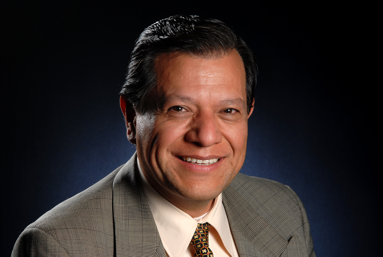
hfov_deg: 10.1
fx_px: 2157
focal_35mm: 202
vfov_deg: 6.8
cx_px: 192
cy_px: 128
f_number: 11
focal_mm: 135
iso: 125
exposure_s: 1/125
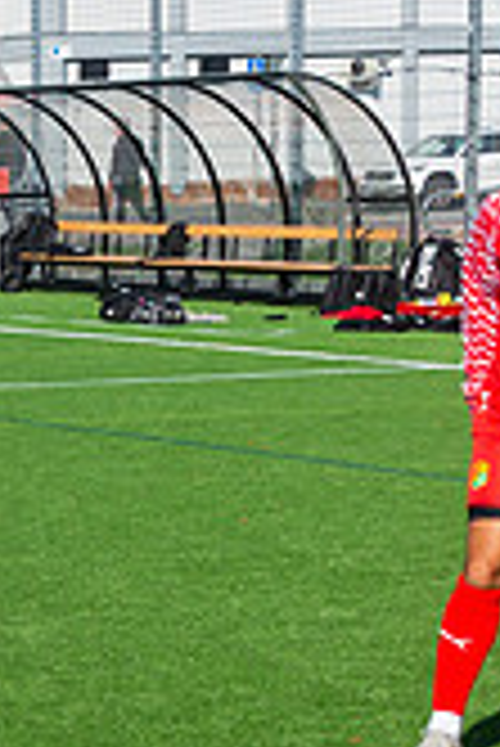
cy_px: 515
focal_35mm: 145
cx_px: -676
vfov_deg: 14.1
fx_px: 3014
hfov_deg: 8.7
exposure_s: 1/1250
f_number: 4
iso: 125
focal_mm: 32
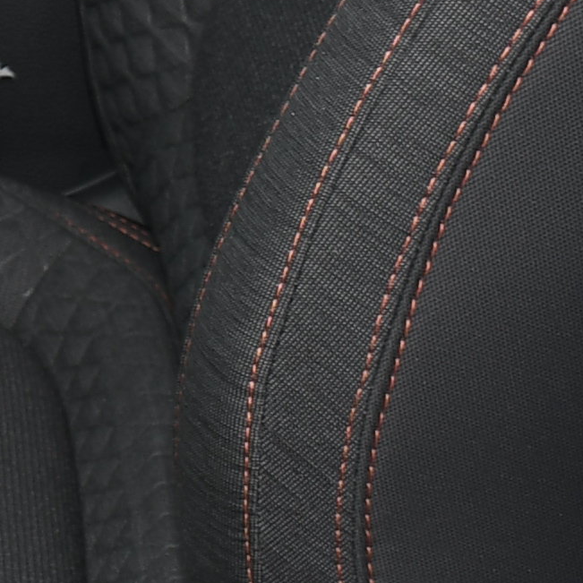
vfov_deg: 7.8
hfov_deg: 7.8
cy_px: -357
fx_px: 4154
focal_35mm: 218
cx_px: -365
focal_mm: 20
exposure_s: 1/250
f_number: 4
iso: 100
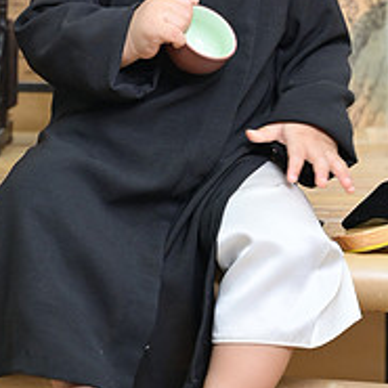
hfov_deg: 12.2
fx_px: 1788
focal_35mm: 141
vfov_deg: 12.2
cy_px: -40
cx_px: 4
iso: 400
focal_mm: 53
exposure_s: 1/100
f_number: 3.5
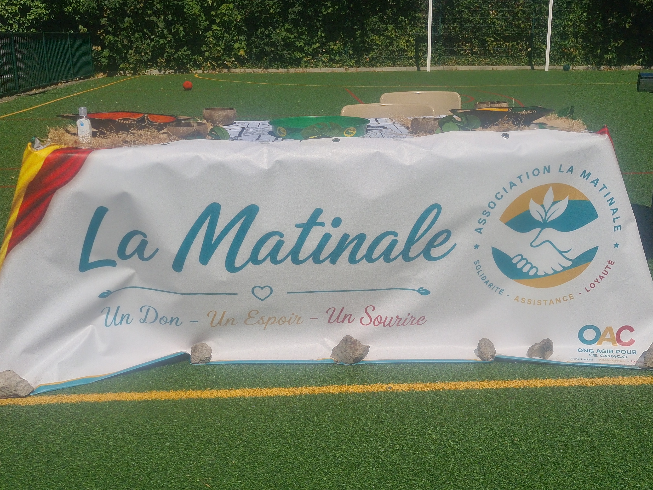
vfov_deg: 53.1
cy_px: 245
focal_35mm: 26
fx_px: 490
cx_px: 326
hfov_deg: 67.3
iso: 50
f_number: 1.8
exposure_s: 1/10870
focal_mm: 5.4
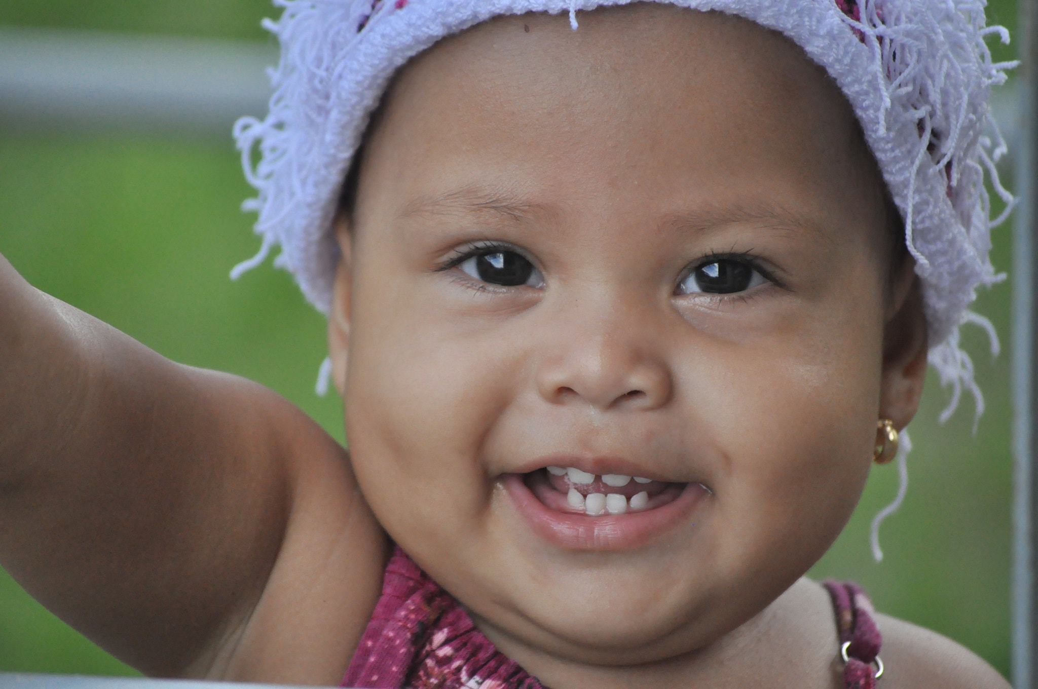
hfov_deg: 8.3
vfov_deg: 5.5
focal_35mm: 248
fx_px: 7127
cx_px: 519
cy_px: 344
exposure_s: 1/1250
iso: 1600
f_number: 5.3
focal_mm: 165
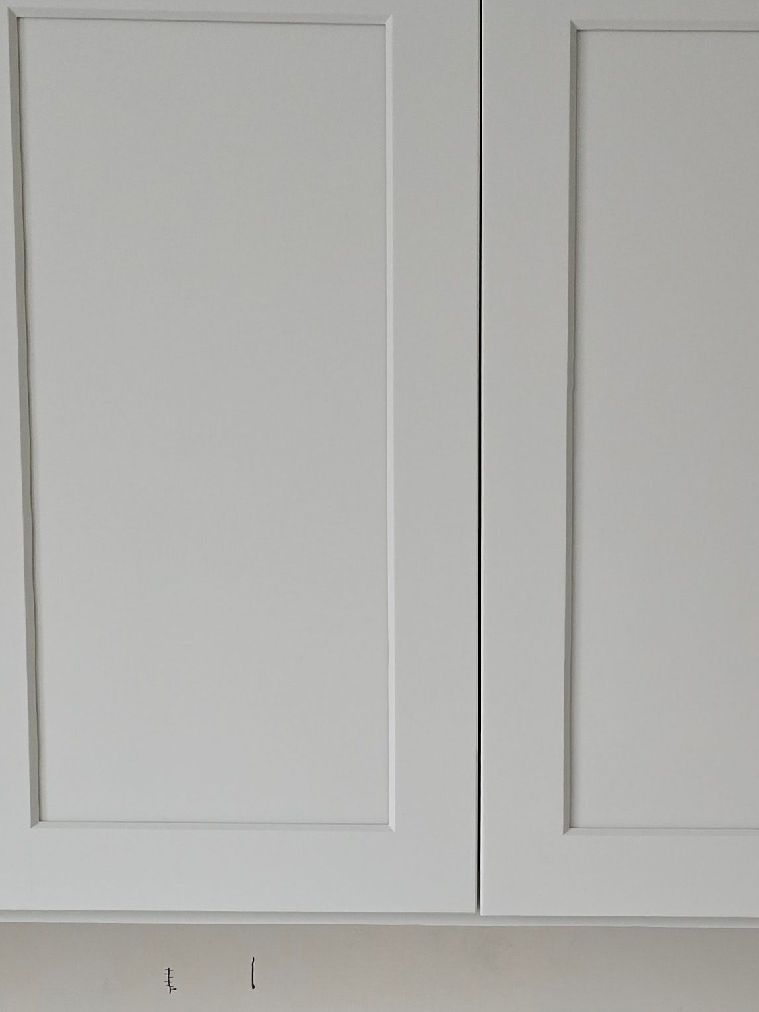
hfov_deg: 24.2
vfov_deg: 31.1
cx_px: 568
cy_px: 850
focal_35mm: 60
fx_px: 1754
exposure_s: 1/120
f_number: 1.7
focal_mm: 6.3
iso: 1000
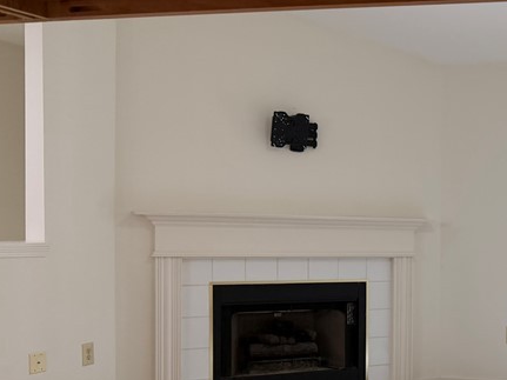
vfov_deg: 25.5
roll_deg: -0.9
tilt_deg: -1.7
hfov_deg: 30.0
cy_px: 262
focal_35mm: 57
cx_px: 573
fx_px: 835
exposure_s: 1/120
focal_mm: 6.76
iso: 160
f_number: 1.78
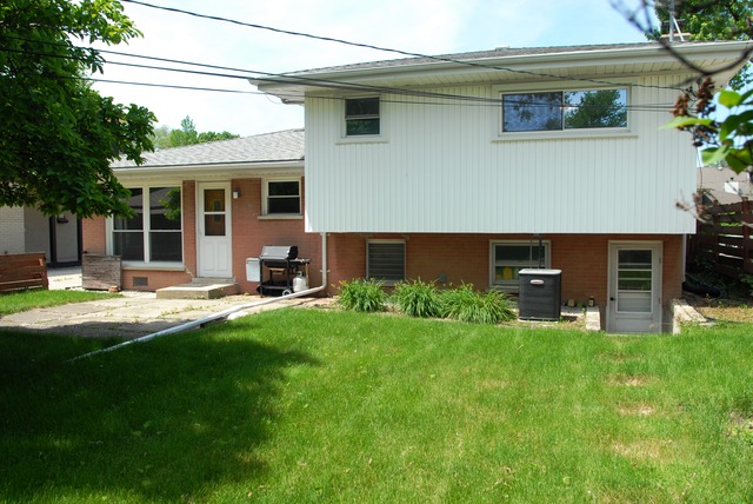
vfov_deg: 43.7
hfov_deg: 61.9
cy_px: 252
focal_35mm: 30
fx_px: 628
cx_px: 376
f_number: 7.1
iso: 200
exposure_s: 1/500
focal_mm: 20
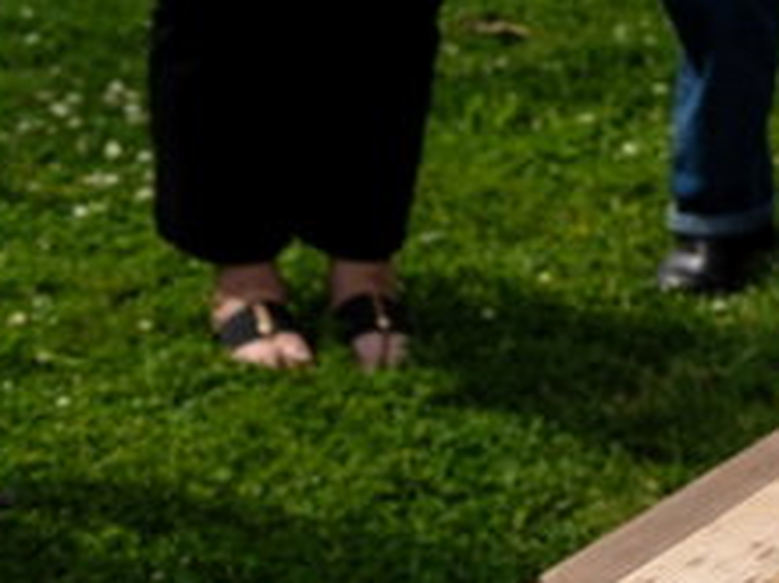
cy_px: -263
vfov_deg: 8.1
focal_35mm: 179
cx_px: 1284
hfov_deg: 10.5
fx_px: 4026
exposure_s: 1/400
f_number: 5.6
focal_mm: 35
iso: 80
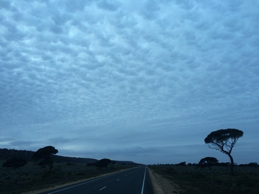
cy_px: 97
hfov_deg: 61.7
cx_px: 130
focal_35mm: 29
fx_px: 217
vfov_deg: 48.2
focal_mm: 4.15
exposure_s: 1/60
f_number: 2.2
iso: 40
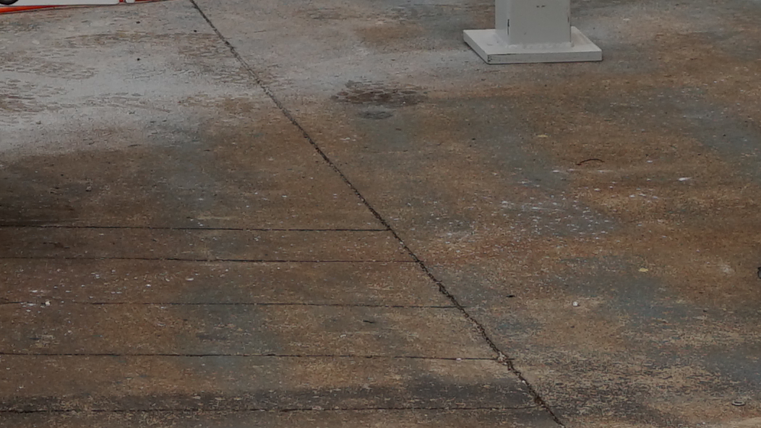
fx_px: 4217
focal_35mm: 209
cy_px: -346
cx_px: -239
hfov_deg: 10.1
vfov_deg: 5.7
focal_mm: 35
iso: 100
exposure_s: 1/400
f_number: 6.3
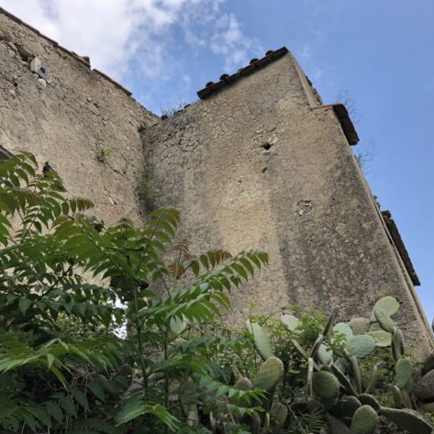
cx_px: 238
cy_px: 223
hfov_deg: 48.4
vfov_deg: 48.4
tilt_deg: +38.1
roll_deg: +10.8
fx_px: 482
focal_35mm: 34
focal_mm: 4
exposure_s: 1/1021
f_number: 1.8
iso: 20
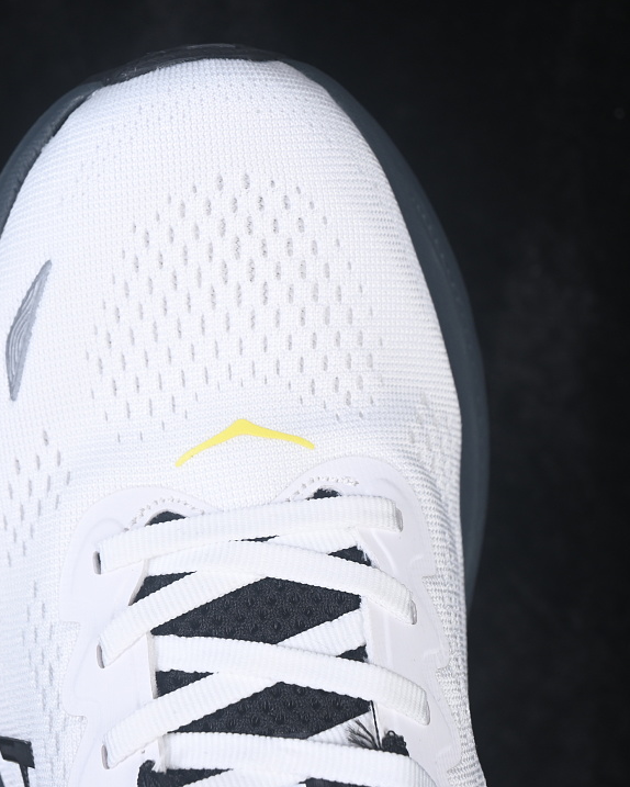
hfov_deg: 14.5
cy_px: 393
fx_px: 2469
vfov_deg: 18.1
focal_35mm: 106
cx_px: 198
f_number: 7.1
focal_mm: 50
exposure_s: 1/100
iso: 160
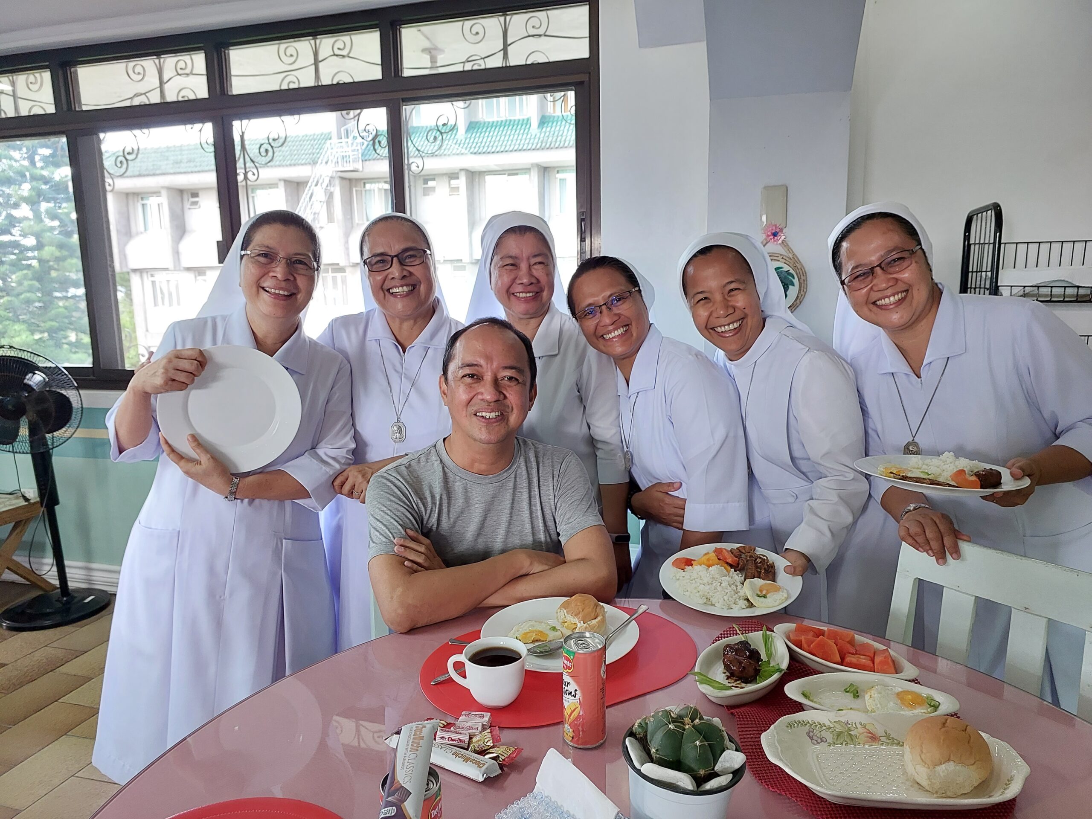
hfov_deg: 73.9
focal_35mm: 23
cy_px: 410
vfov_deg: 58.9
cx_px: 546
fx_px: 726
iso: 320
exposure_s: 1/60
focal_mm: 5.06
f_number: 1.8
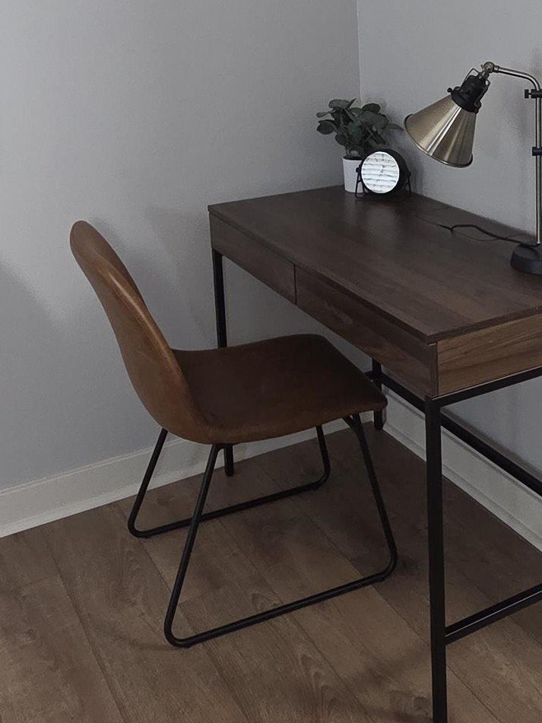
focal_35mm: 42
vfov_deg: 42.7
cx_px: 419
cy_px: 139
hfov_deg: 33.5
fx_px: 877
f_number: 2.2
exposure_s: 1/100
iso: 320
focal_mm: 2.2
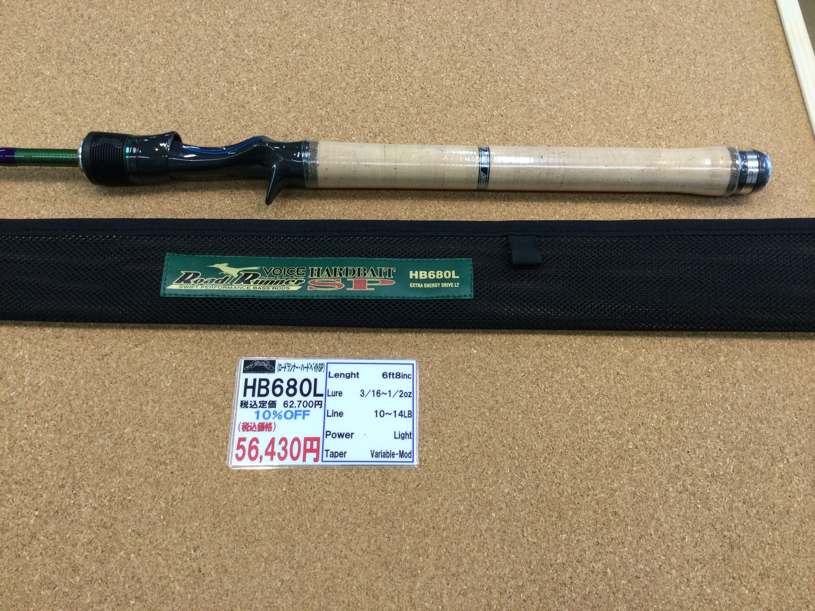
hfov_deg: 58.4
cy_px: 306
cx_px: 408
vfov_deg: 45.4
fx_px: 730
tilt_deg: -65.8
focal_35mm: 31
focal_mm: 3.3
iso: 32
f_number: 2.4
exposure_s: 1/30
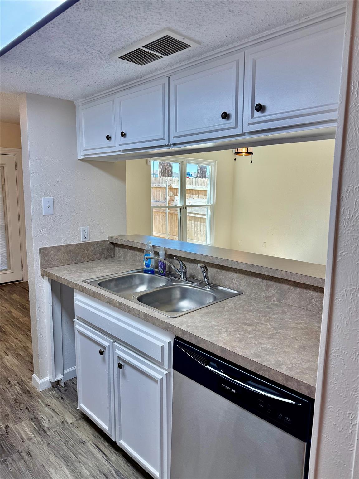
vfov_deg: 71.6
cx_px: 180
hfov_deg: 56.8
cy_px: 240
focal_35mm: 24
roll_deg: -1.1
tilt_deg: -8.4
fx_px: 332
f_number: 1.78
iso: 125
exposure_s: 1/240
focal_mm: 6.76
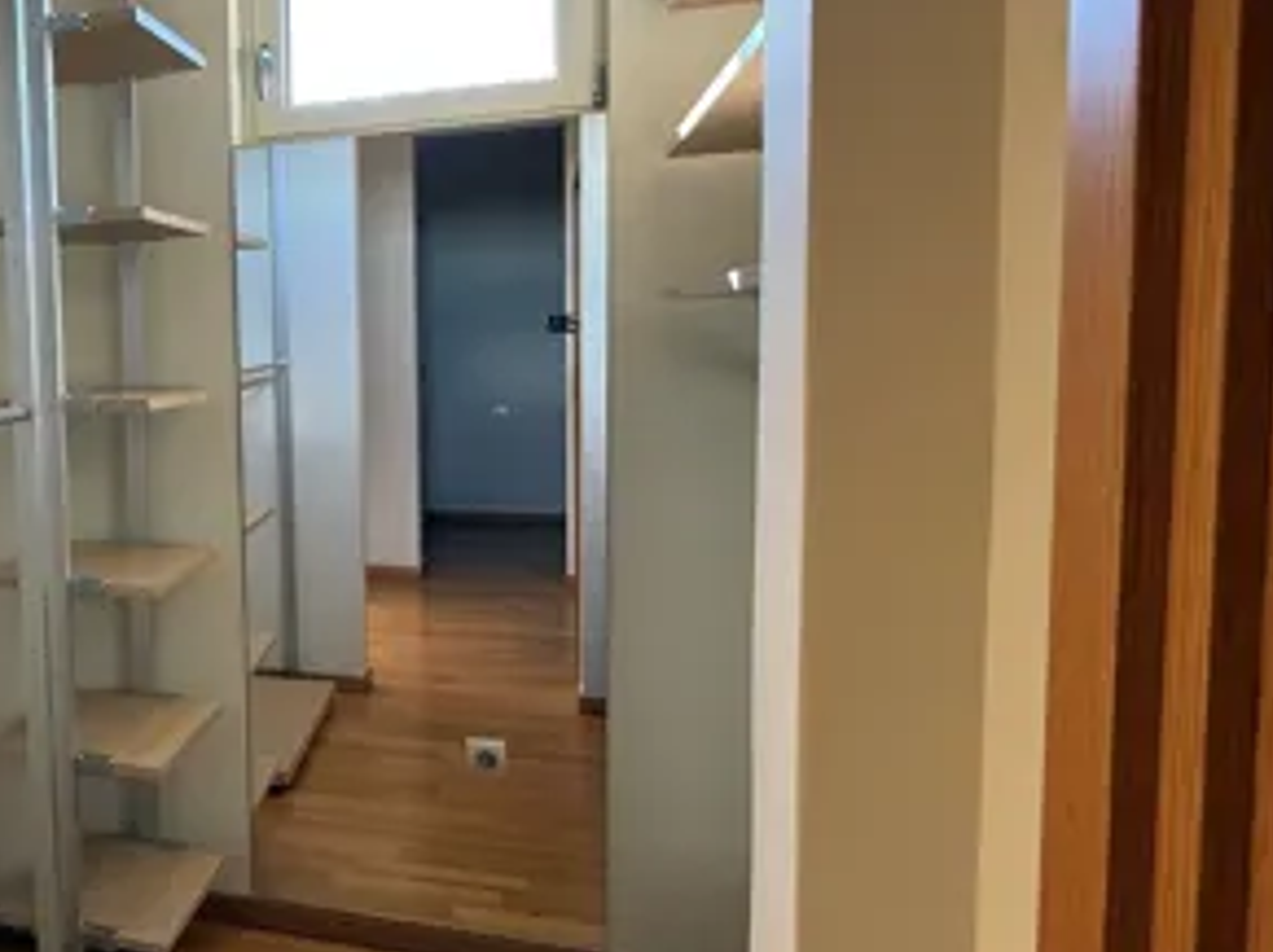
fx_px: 1066
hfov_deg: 55.1
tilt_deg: -4.4
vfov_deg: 48.1
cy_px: 421
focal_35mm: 29
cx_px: 171
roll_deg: +1.9
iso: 125
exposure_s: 1/100
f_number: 2.2
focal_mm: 2.22
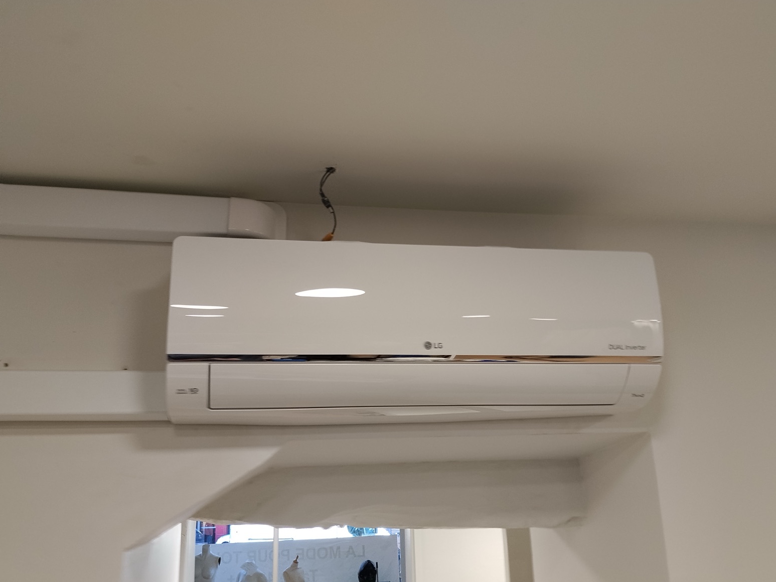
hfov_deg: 60.0
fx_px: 672
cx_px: 389
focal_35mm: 30
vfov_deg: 46.8
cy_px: 295
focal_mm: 4.22
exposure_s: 1/50
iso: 64
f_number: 1.8
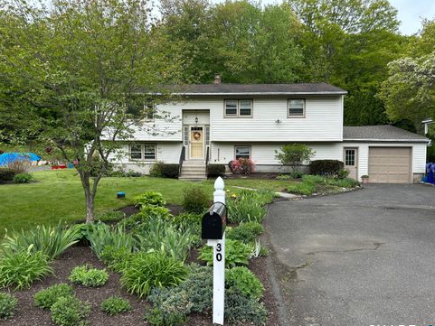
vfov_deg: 51.4
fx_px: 339
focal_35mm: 27
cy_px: 168
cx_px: 210
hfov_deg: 65.3
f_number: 1.5
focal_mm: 5.7
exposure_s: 1/1698
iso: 50
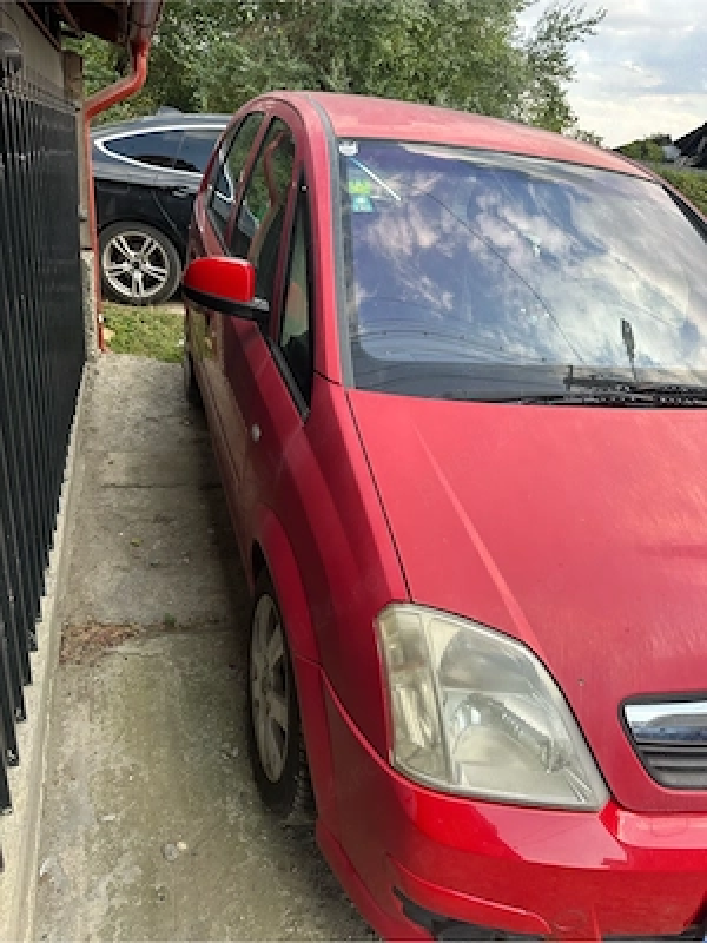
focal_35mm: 24
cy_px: 472
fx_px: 654
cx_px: 354
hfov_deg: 56.8
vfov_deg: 71.6
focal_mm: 6.86
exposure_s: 1/431
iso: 80
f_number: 1.78
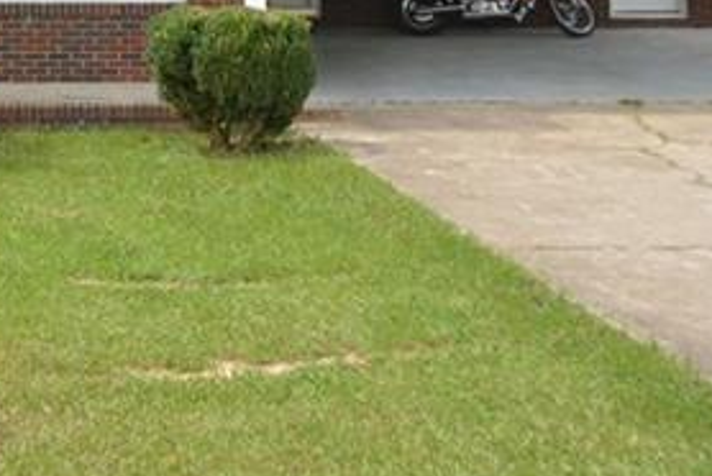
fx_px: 1640
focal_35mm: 83
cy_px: -260
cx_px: 44
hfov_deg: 23.7
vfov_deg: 15.2
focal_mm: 15
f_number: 8
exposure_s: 1/200
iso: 100
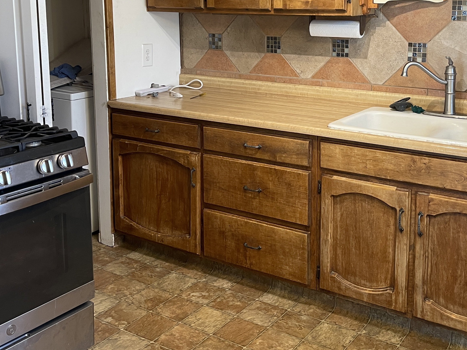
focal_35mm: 43
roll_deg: +0.0
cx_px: 270
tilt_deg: -8.5
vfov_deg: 32.7
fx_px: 580
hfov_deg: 43.7
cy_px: 73
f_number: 1.6
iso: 125
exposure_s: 1/60
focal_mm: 5.1
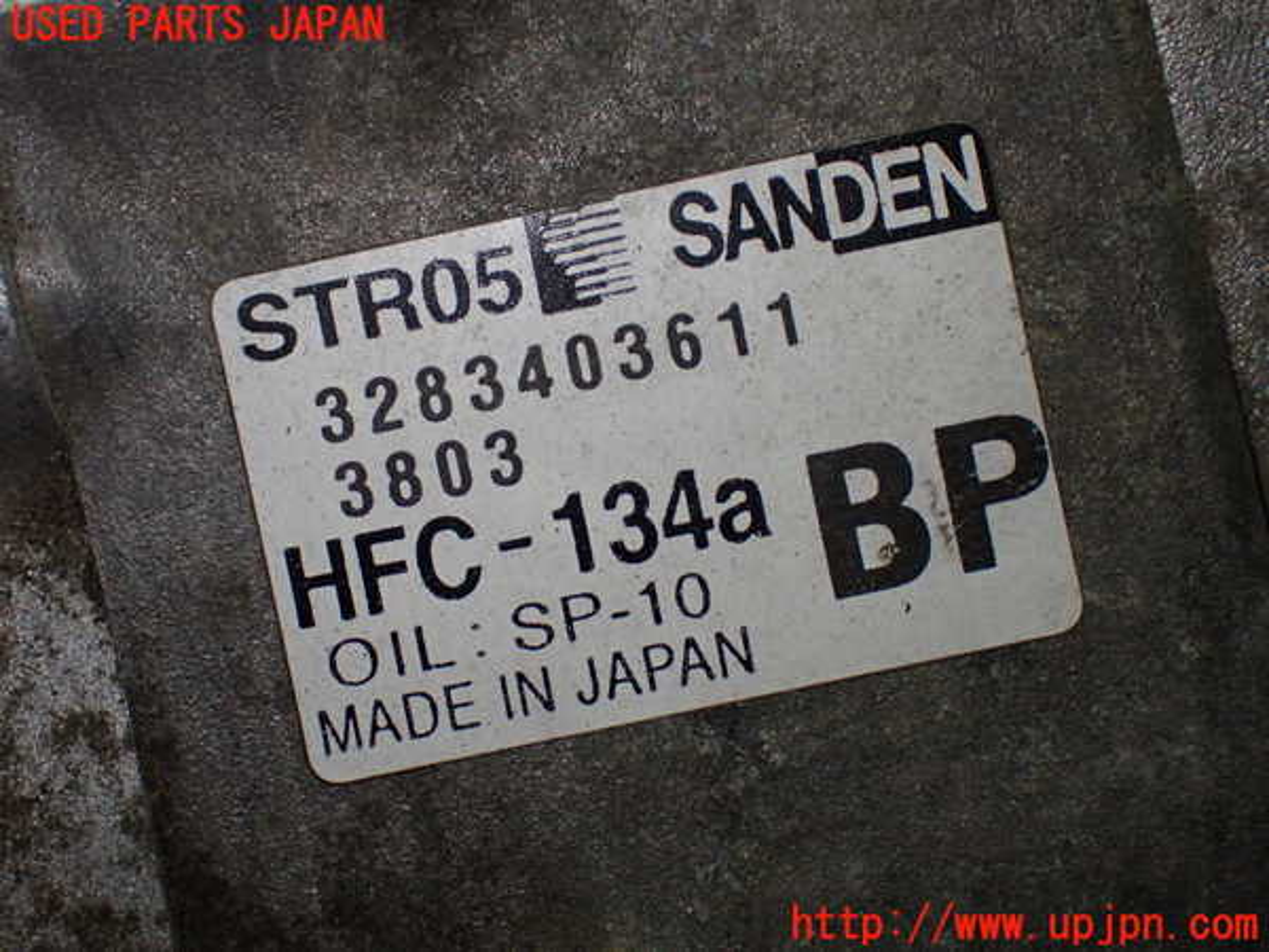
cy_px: 476
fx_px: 2456
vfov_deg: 21.9
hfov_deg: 29.0
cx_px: 634
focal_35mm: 67
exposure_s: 1/250
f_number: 3.8
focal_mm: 11.88
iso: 400
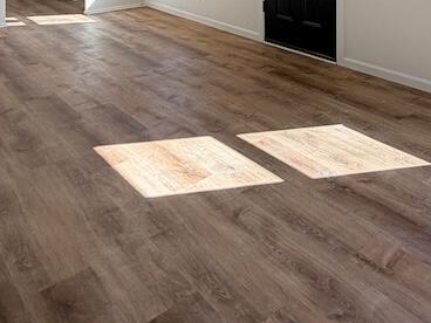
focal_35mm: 39
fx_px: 486
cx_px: 290
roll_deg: +1.5
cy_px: -92
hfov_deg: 47.0
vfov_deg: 29.8
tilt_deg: +0.3
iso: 50
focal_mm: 2.22
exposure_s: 1/150
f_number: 2.2
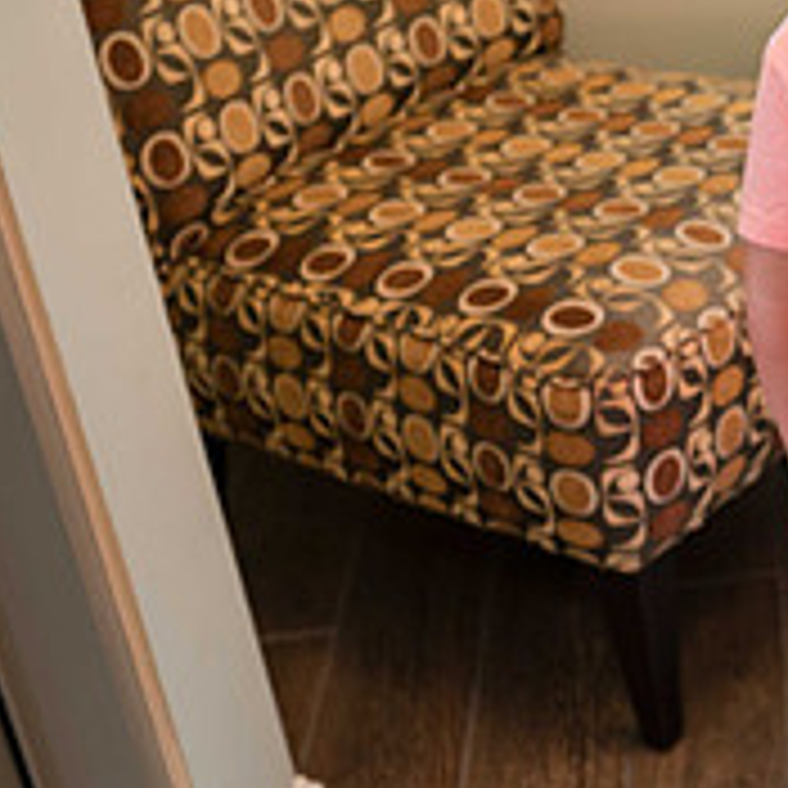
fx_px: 2086
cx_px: 1255
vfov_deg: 21.4
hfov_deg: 18.4
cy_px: 342
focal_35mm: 81
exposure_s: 1/125
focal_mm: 26.5
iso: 560
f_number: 4
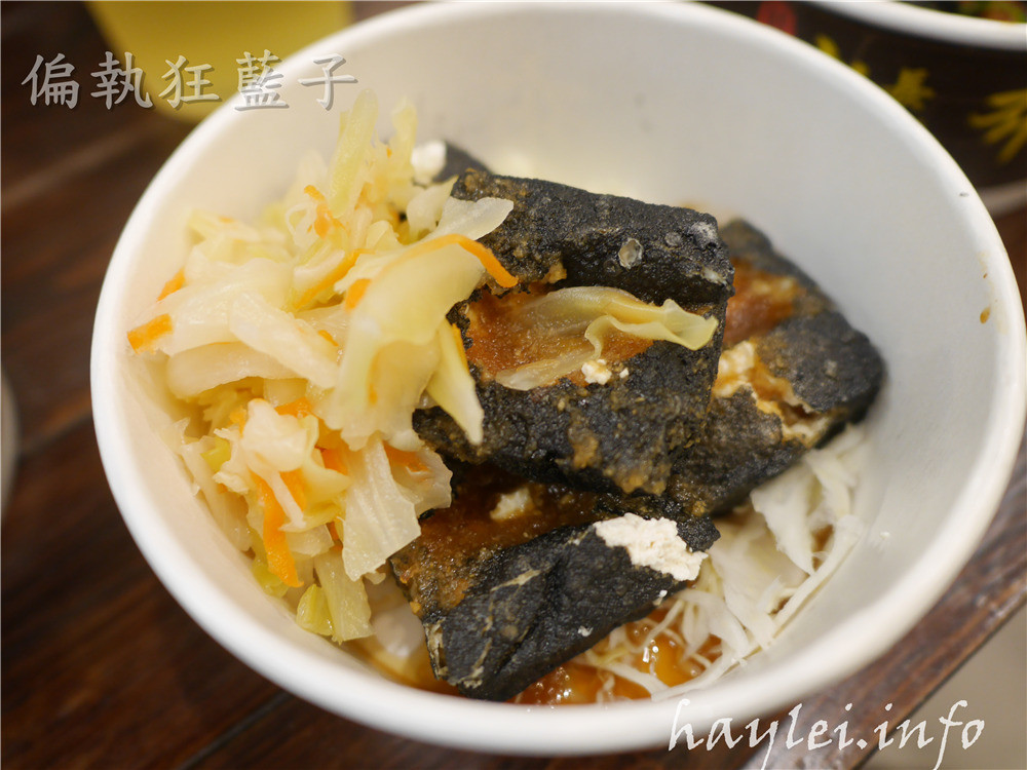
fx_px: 890
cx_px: 514
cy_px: 385
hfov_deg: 60.0
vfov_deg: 46.8
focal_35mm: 30
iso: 640
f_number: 2
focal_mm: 15
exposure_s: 1/60
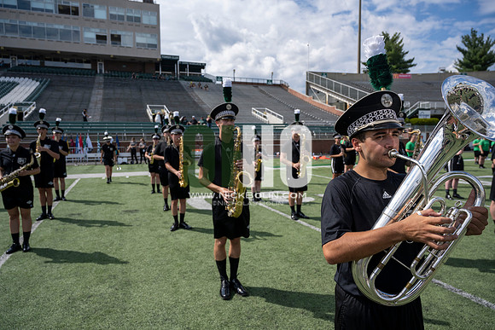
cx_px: 248
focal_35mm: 24
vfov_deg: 53.2
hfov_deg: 73.7
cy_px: 165
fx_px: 330
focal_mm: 24
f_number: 5
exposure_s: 1/1600
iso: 200
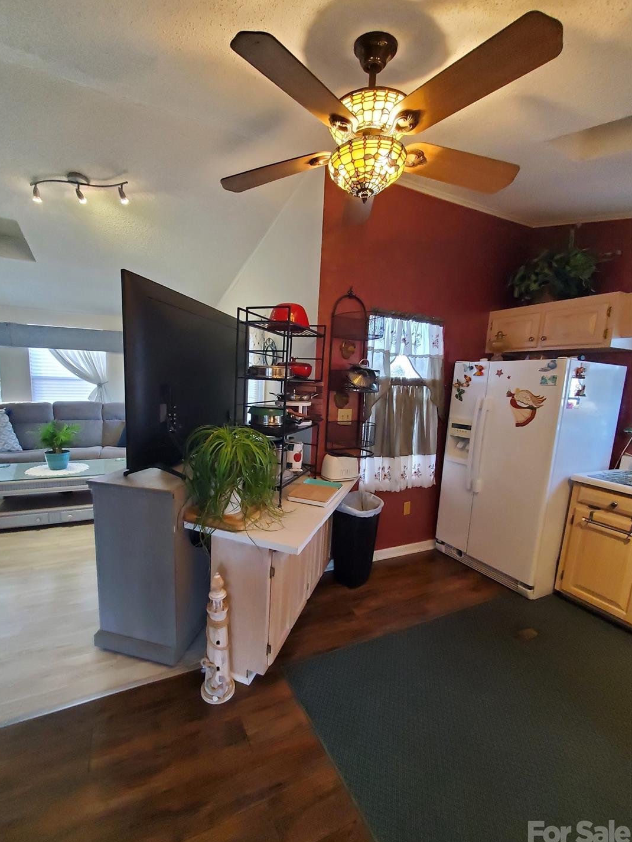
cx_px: 294
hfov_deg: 85.6
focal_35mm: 14
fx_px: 341
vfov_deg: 102.0
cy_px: 433
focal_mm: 1.8
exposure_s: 1/40
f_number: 2.2
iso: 500
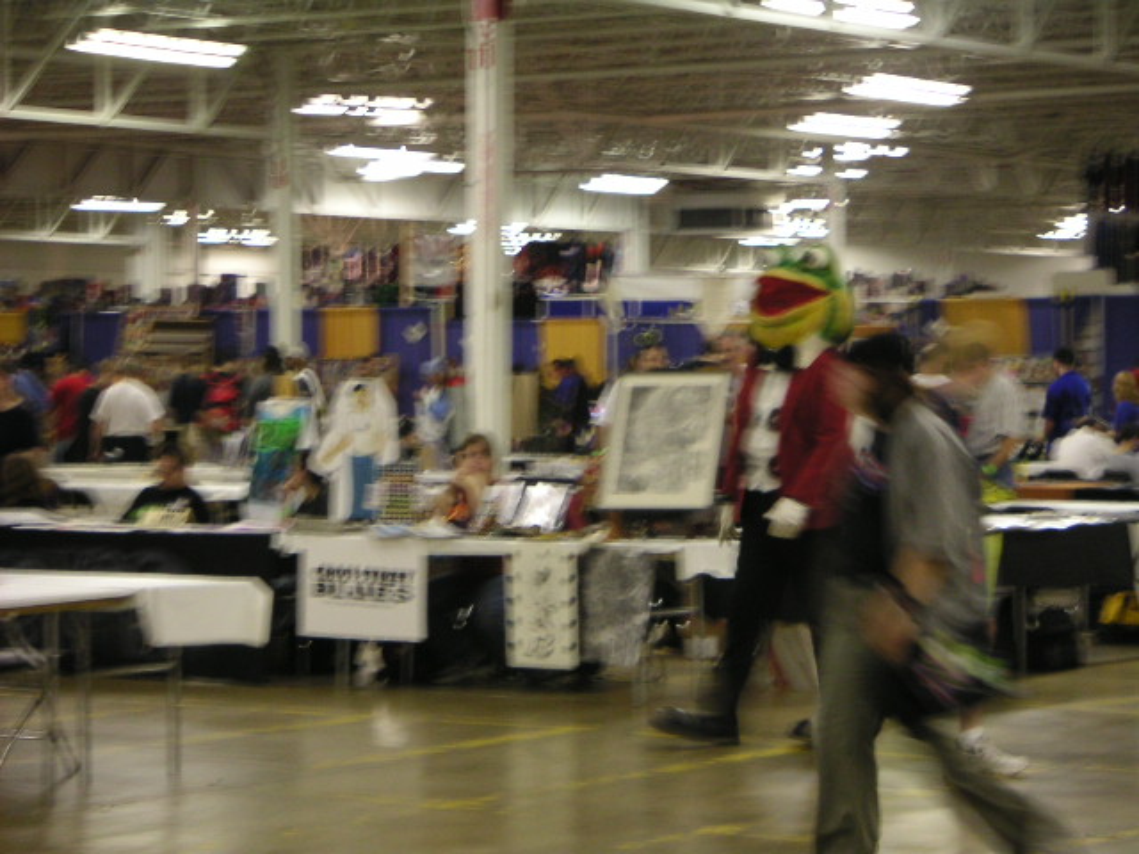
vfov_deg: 13.3
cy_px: 427
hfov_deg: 17.7
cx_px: 570
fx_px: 3652
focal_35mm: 111
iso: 100
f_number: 3.7
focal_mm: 14.4
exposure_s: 1/6
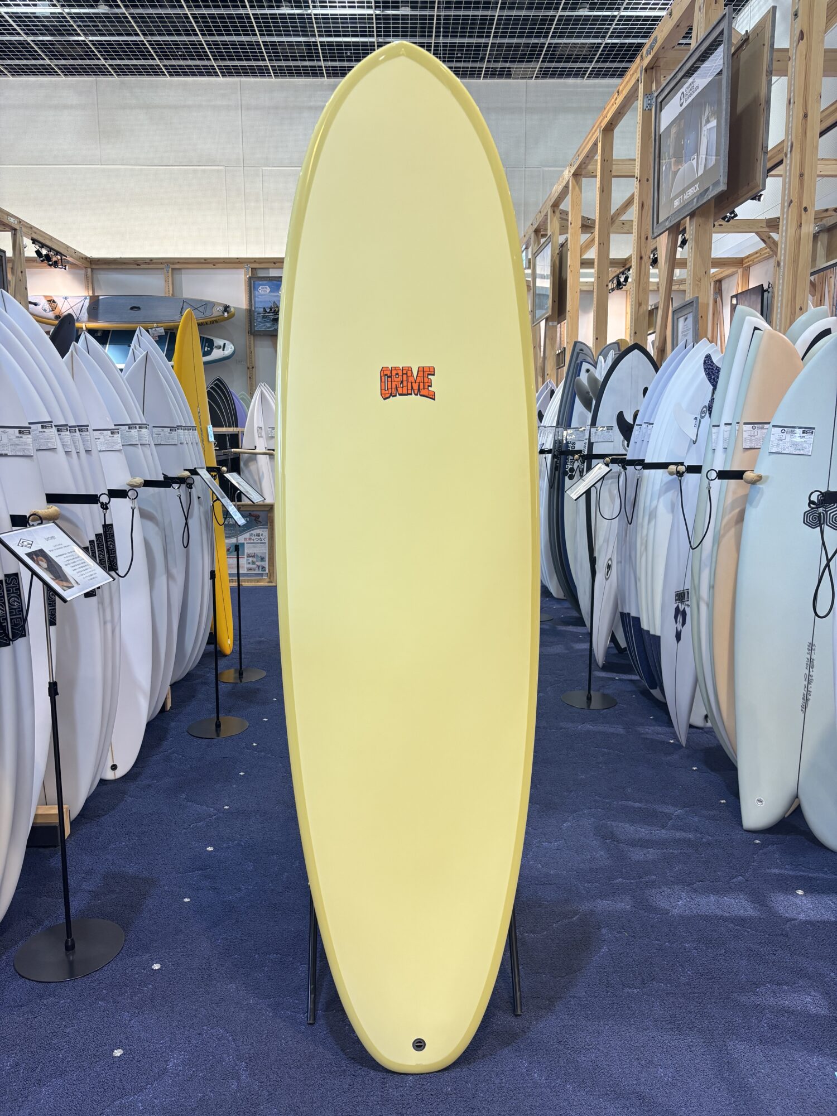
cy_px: 558
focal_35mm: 26
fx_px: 838
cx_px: 418
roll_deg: -0.3
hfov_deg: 53.1
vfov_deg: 67.3
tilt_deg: -8.5
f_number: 1.6
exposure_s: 1/120
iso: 125
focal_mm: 5.96
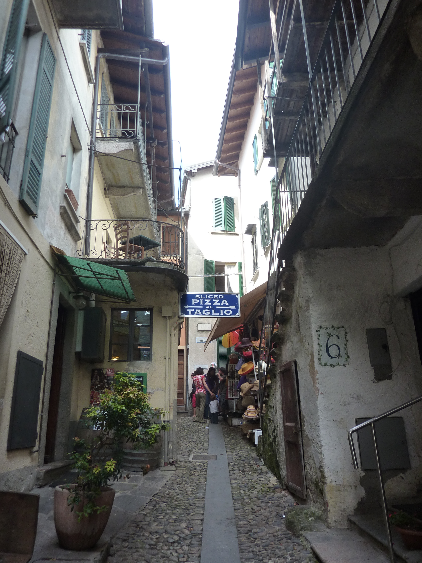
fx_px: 406
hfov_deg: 54.9
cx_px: 211
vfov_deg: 69.4
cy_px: 282
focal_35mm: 25
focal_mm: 4.1
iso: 125
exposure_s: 1/80
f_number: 3.3
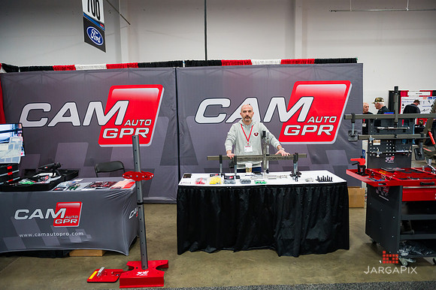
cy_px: 145
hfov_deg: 73.8
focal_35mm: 24
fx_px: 290
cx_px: 218
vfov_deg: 53.1
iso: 3200
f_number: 3.2
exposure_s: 1/400
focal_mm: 24
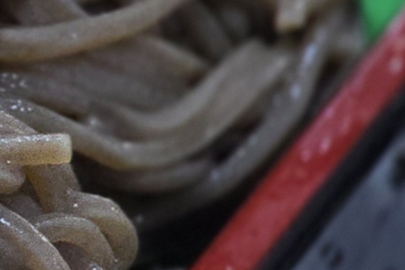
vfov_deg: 3.1
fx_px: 4916
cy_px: -41
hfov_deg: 4.5
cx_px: -788
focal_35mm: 437
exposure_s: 1/120
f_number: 2.4
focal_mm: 7.9
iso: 500
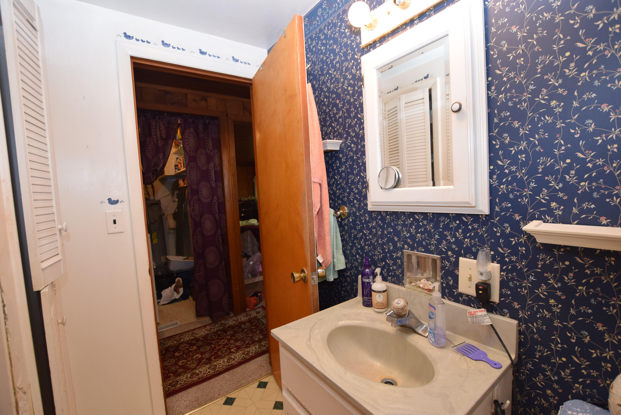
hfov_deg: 100.3
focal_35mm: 15
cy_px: 208
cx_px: 310
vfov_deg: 77.4
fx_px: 259
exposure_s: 1/80
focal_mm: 10
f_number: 4.5
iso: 800
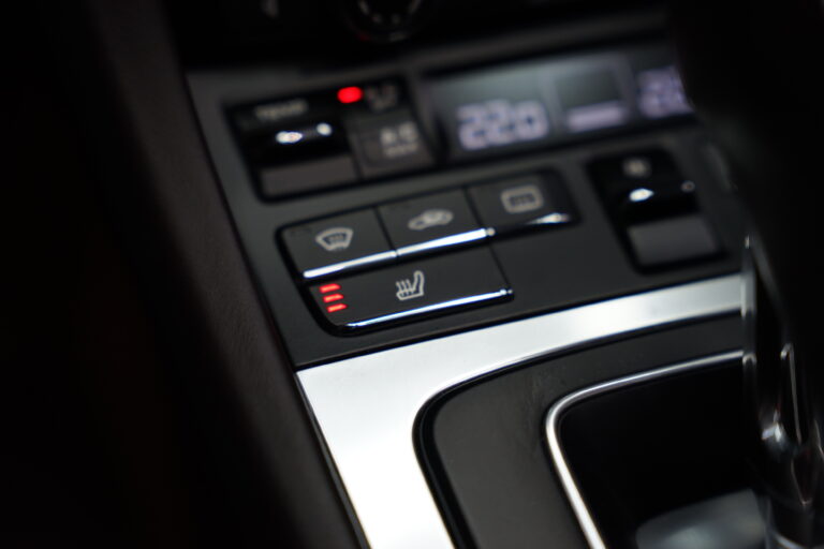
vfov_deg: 19.5
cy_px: 274
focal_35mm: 70
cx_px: 412
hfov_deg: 28.8
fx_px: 1602
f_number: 2.8
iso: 640
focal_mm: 70
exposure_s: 1/80
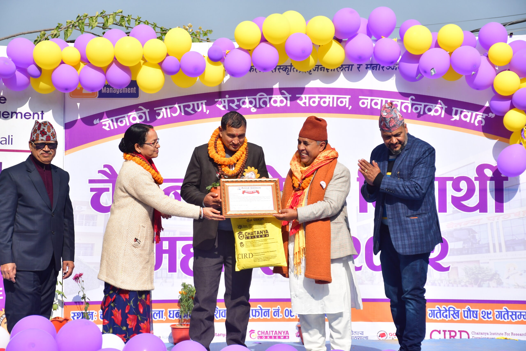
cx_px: 263
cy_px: 176
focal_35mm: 99
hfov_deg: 20.6
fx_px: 1446
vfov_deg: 13.8
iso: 320
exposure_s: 1/1250
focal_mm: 66
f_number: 5.6
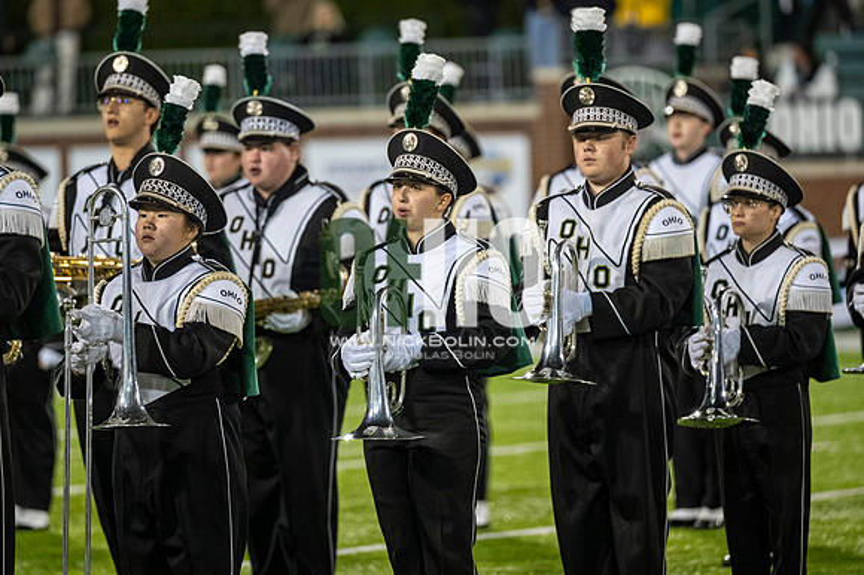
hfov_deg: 6.9
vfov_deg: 4.6
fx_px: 7196
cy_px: 288
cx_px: 432
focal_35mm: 300
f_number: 2.8
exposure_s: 1/500
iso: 1000
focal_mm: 200
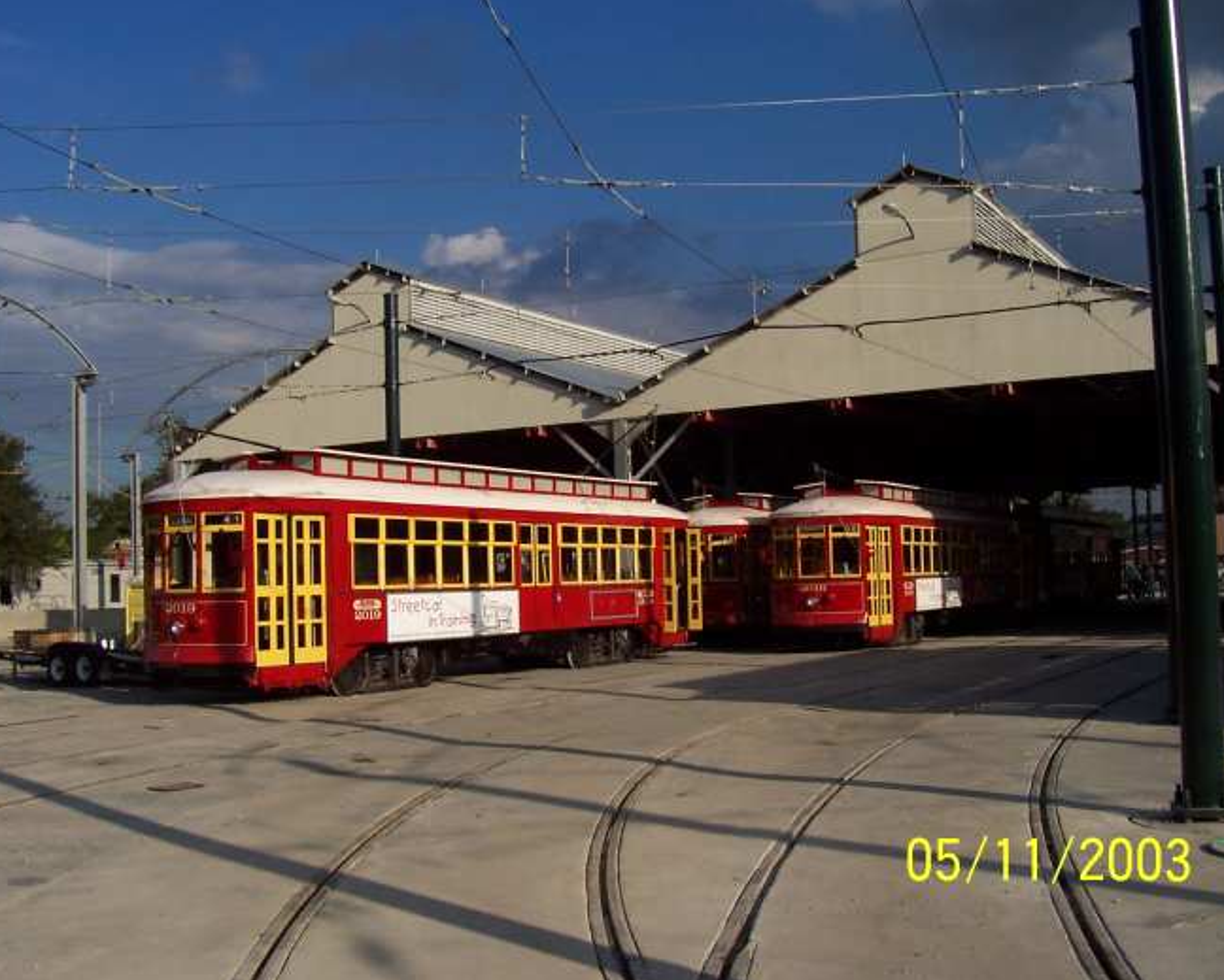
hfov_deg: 46.8
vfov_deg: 38.3
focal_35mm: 39
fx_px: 1413
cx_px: 608
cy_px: 488
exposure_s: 1/1000
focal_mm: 5.6
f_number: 5.6
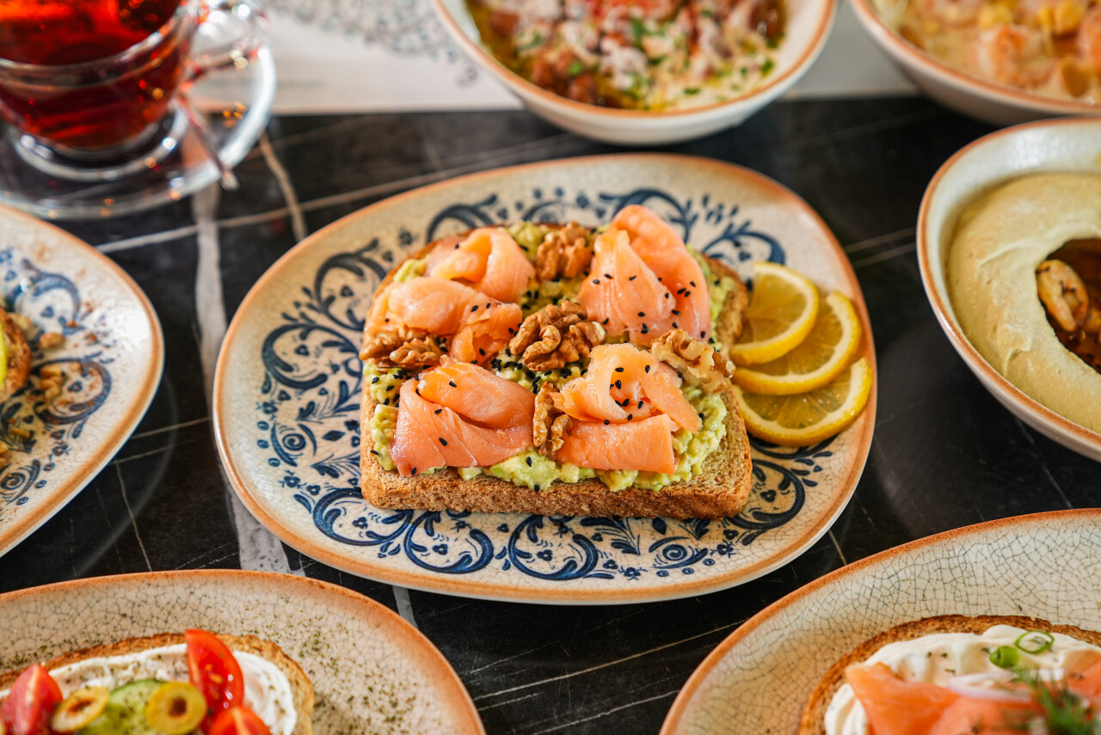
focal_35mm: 62
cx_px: 550
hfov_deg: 32.4
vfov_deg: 21.9
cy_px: 368
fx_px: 1897
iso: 500
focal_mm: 62
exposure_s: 1/100
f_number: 3.2
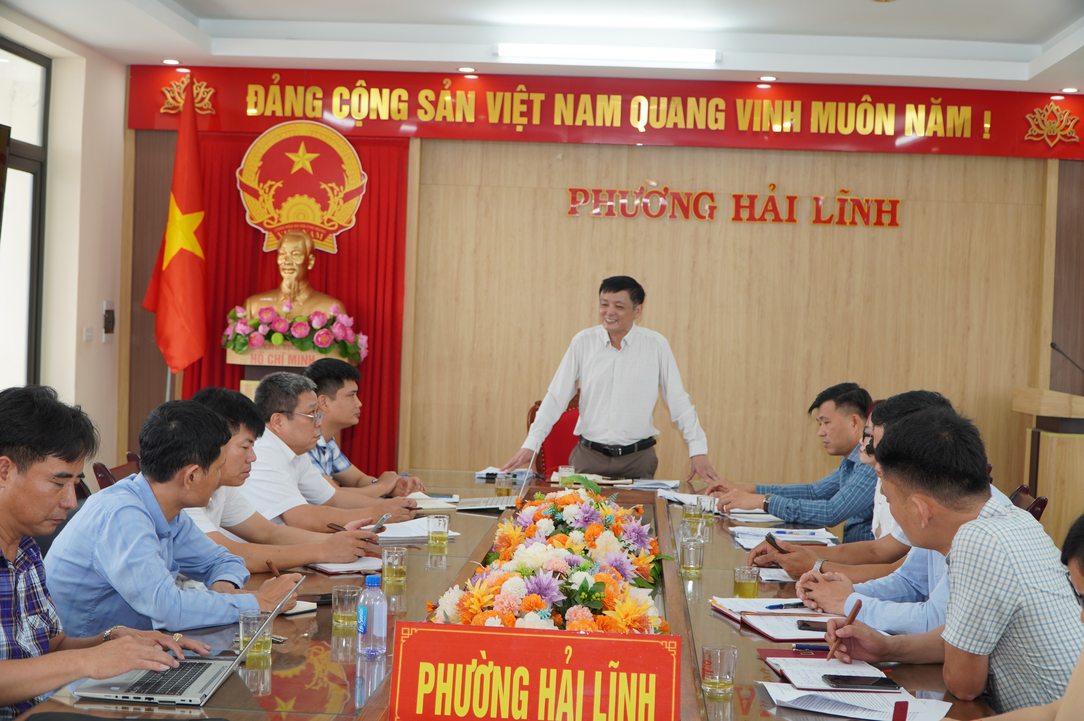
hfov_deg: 42.4
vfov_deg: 28.9
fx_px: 1399
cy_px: 360
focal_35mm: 46
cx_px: 542
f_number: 4
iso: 160
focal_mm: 31
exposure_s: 1/60
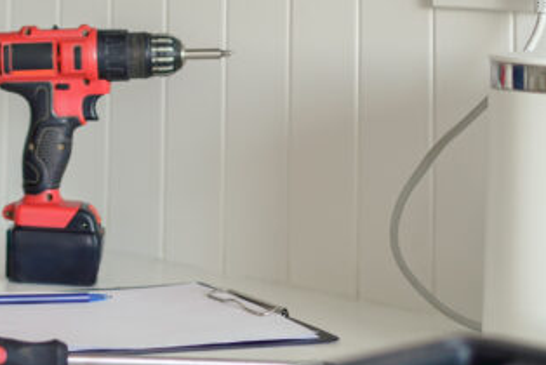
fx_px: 1731
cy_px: -189
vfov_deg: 11.5
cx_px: -19
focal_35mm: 114
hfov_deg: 17.5
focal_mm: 35
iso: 160
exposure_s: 1/60
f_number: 2
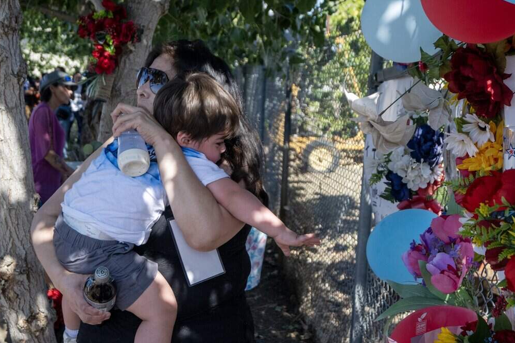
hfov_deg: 36.9
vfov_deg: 25.0
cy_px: 197
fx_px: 772
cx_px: 252
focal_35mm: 54
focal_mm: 30.5
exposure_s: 1/1250
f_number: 5
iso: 320
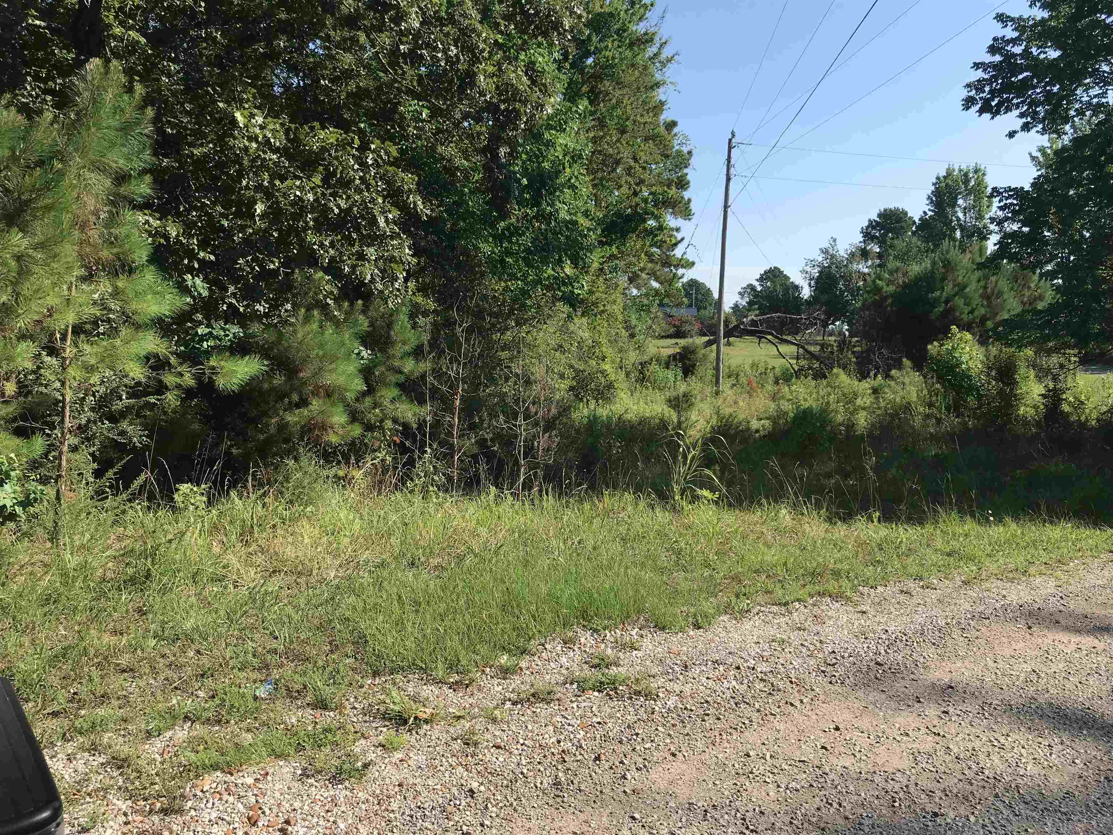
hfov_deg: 63.4
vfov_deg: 49.7
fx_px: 900
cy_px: 418
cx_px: 556
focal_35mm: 28
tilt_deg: -3.7
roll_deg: -0.6
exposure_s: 1/1473
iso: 20
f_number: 1.8
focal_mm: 3.99
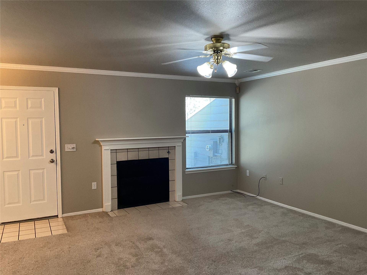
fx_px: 307
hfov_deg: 61.7
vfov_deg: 48.2
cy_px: 138
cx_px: 184
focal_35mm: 29
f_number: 1.8
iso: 64
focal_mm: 3
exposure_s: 1/60
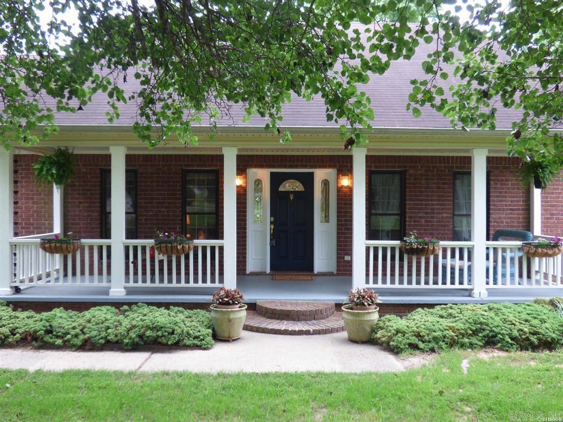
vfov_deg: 46.8
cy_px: 211
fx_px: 488
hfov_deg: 60.0
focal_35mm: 30
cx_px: 282
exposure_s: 1/60
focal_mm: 5.29
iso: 400
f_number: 3.3
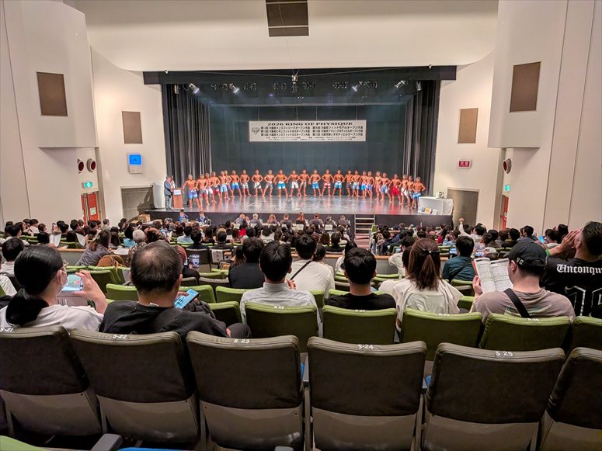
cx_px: 301
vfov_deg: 56.8
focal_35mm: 24
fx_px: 417
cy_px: 226
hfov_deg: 71.6
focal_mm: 4.53
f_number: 1.7
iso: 38
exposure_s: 1/60
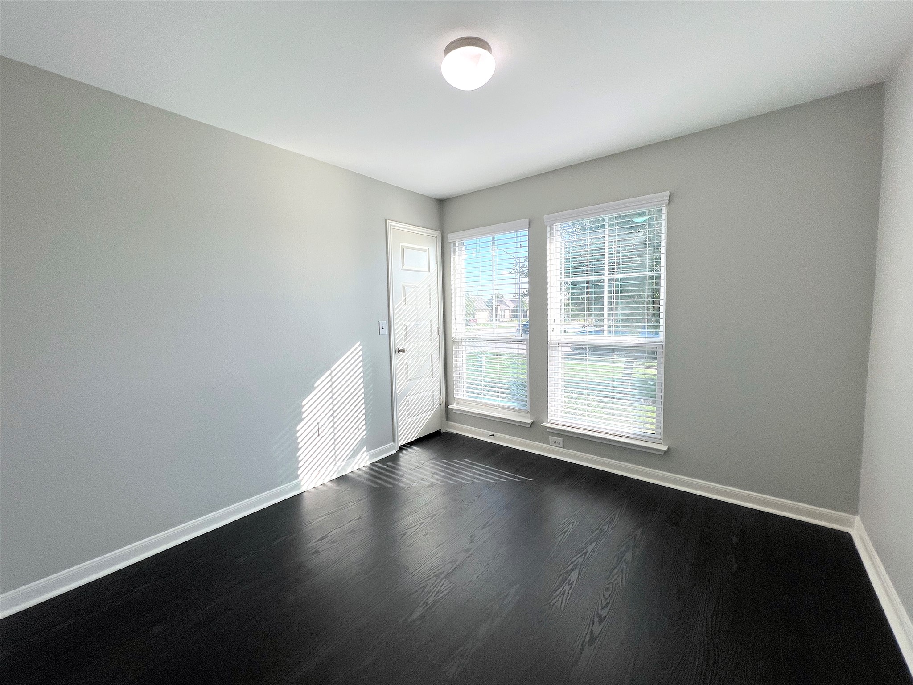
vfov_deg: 89.9
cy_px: 342
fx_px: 343
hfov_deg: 106.2
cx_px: 456
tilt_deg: -5.3
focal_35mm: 13
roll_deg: +0.8
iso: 32
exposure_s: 1/410
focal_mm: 1.57
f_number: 1.8
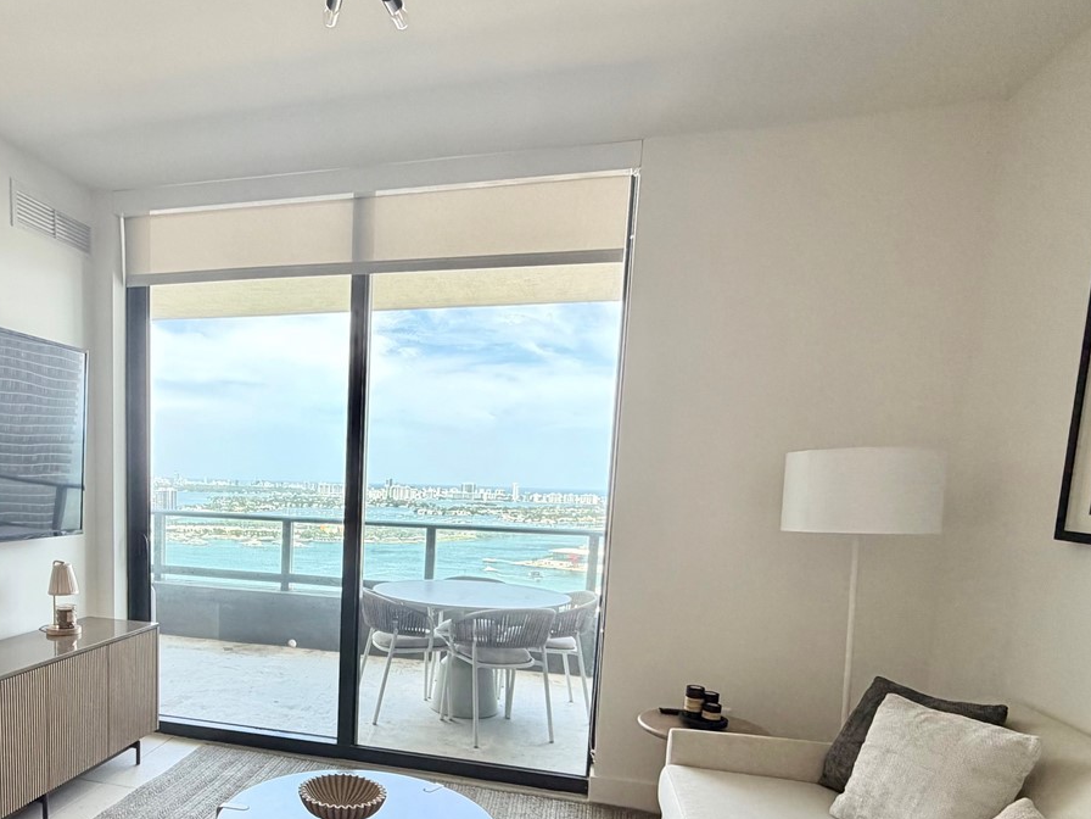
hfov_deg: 66.5
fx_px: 788
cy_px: 580
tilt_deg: -7.4
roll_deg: -1.2
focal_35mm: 25
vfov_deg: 53.2
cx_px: 320
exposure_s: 1/121
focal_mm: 2.22
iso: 125
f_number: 2.2
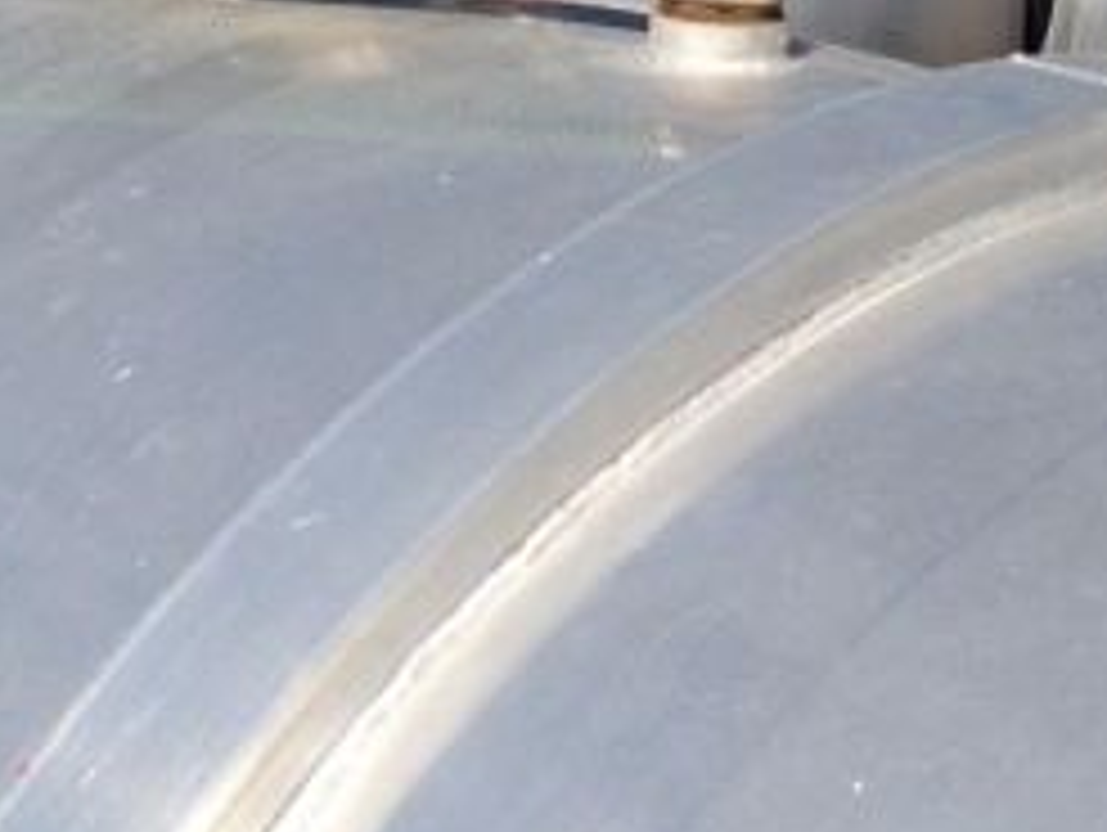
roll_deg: -2.0
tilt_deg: -13.6
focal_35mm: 91
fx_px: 2913
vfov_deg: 16.0
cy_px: 63
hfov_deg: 21.4
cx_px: 382
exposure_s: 1/3067
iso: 50
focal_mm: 4.28
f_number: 2.4
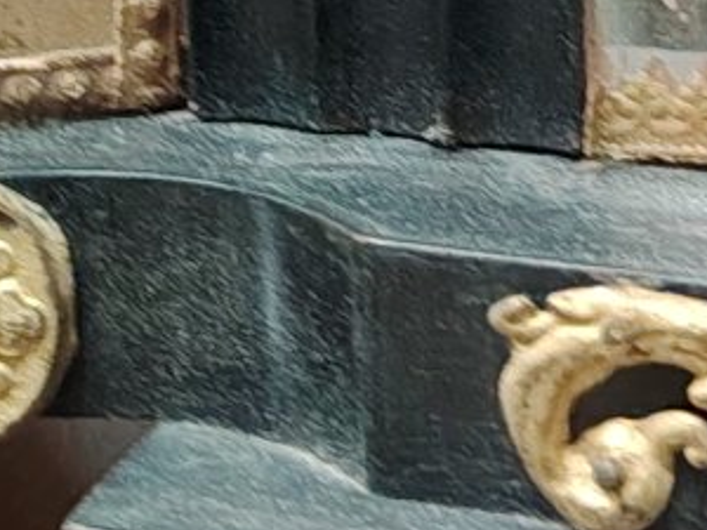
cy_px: -455
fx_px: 4003
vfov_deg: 7.3
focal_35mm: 196
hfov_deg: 9.7
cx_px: -481
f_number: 1.75
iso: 2384
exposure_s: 1/25
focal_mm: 5.25
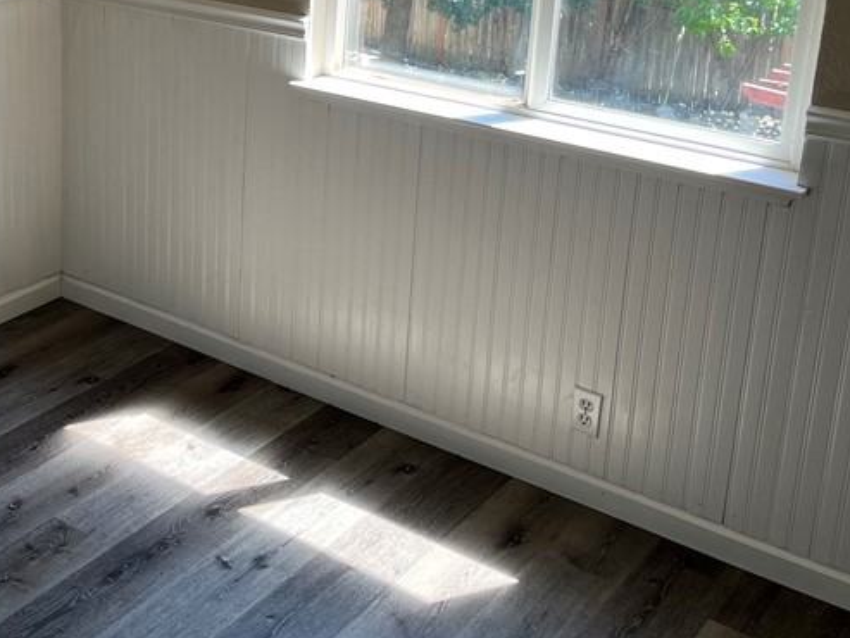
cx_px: 119
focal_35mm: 54
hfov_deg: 34.0
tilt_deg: -16.5
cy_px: 90
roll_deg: +0.4
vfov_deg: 26.3
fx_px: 1326
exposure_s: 1/162
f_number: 1.6
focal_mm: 5.1
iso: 50
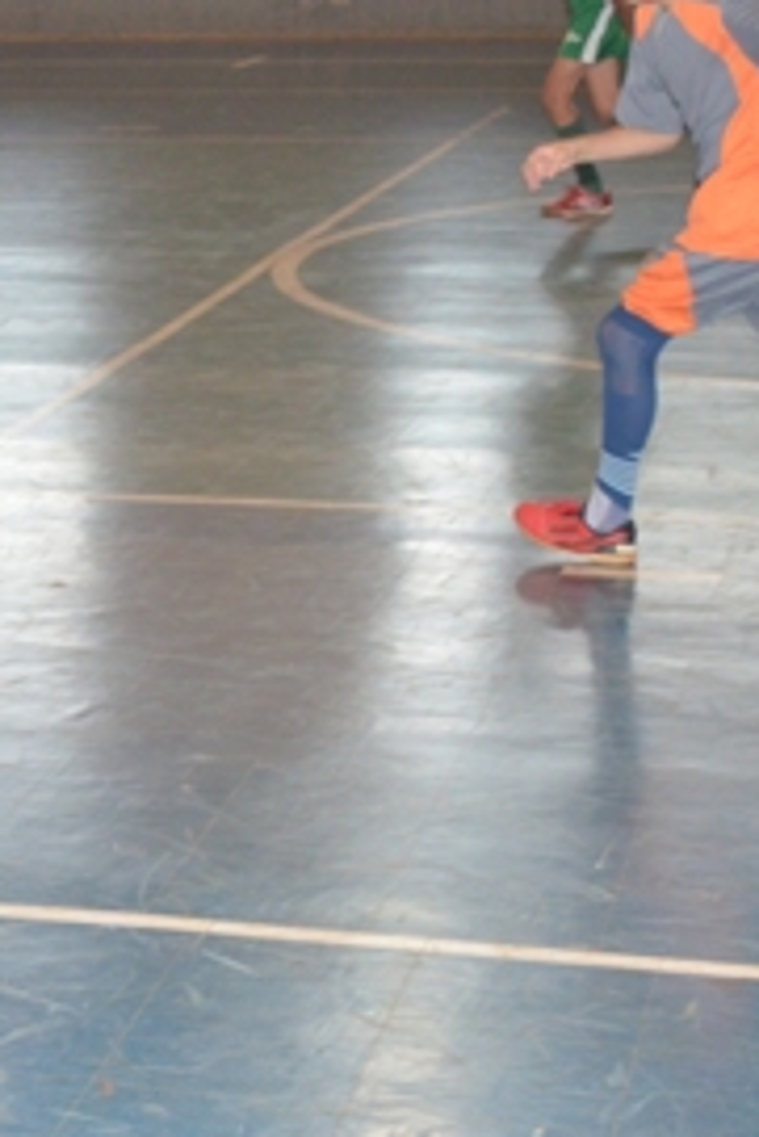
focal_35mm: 113
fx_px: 3569
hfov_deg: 11.5
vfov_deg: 18.1
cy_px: 487
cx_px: -436
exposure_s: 1/200
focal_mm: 32
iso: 1600
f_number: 5.6
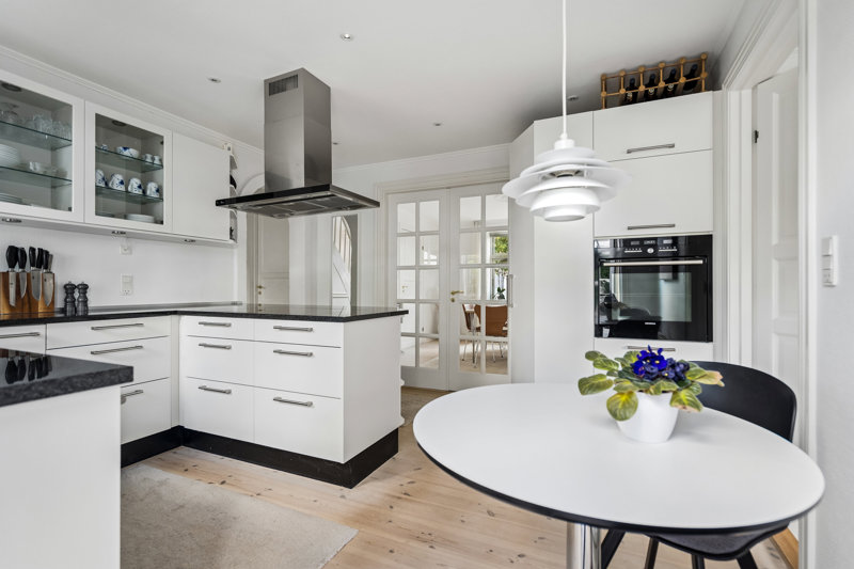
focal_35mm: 16
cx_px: 427
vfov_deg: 73.7
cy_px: 284
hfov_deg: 96.7
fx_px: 379
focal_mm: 16
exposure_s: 1/15
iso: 400
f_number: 4
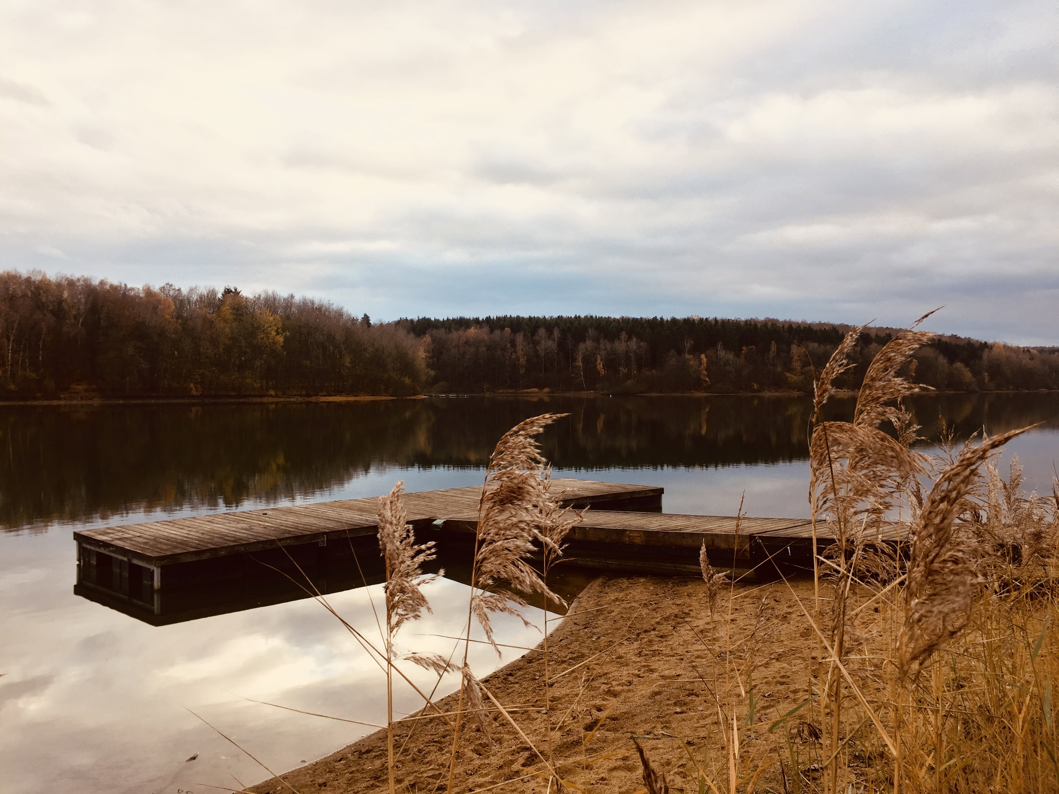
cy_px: 397
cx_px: 530
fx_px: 887
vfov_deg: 48.2
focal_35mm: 29
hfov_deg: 61.7
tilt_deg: -0.7
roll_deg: -0.8
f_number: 2.2
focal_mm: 4.15
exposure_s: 1/107
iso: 32
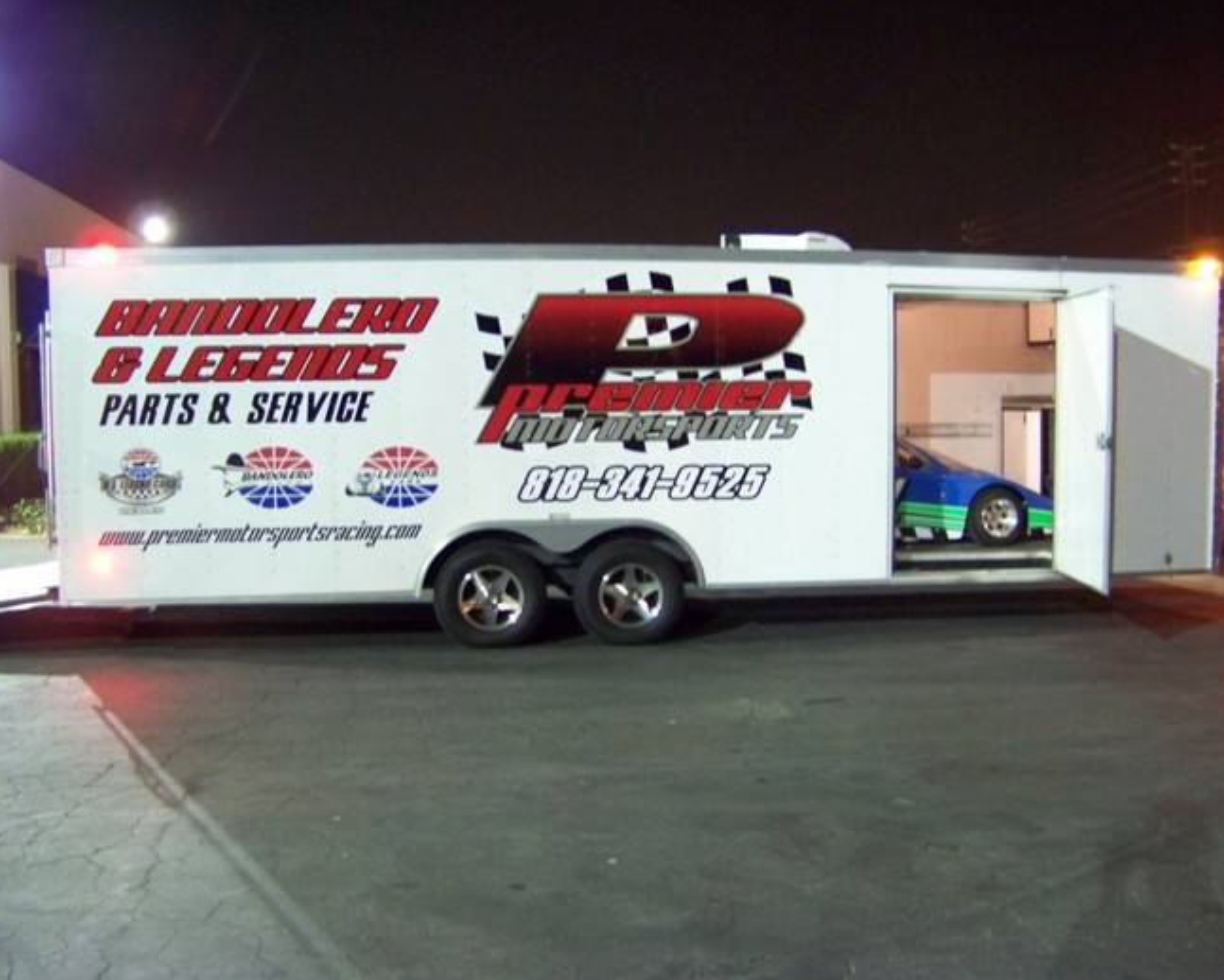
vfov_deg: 39.2
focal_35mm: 38
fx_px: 1377
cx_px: 639
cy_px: 495
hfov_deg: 47.9
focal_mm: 5.85
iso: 400
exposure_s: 1/2
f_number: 2.8
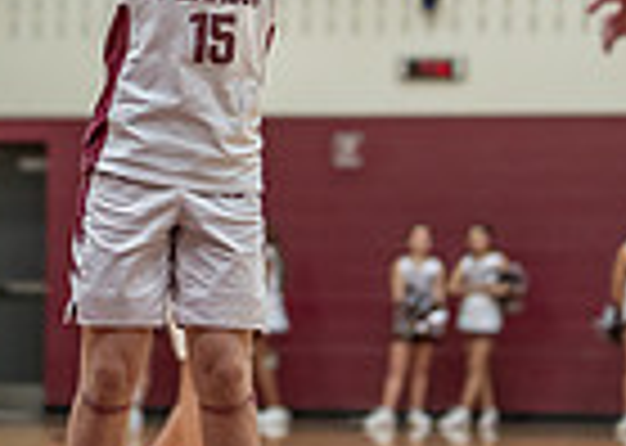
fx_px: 3979
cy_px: 5
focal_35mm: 224
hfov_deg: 9.0
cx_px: 200
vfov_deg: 6.4
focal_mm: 50
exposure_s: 1/500
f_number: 1.2
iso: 400
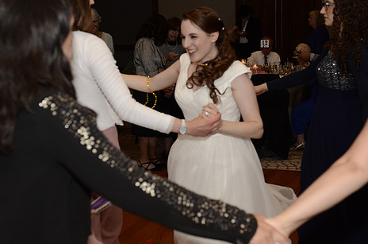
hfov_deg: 33.5
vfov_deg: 22.5
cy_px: 100
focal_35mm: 60
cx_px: 169
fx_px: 612
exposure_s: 1/250
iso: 800
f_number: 3.5
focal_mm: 32
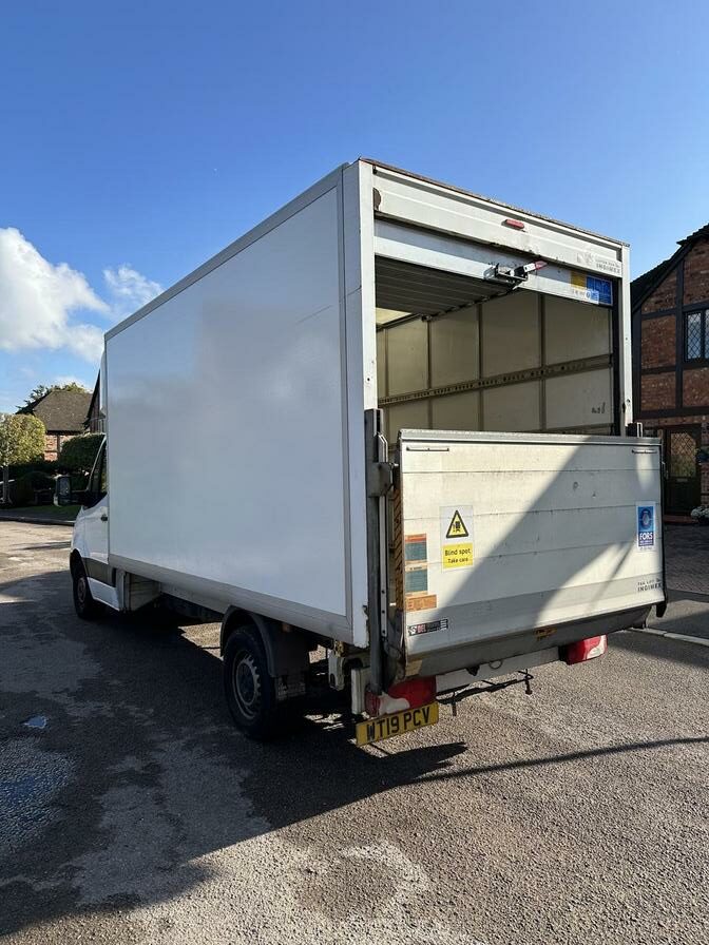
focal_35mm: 24
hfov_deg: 56.8
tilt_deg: -1.9
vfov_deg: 71.6
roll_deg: +0.0
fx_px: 655
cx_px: 354
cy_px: 472
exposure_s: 1/3717
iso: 80
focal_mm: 6.86
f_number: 1.78
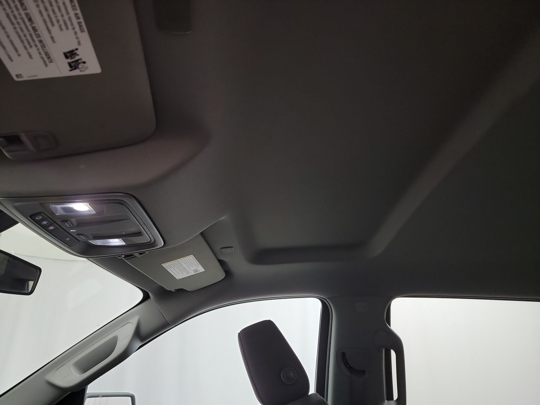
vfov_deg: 56.8
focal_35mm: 24
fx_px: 374
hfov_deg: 71.6
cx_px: 270
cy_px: 202
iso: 629
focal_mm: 6.7
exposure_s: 1/59
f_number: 1.8
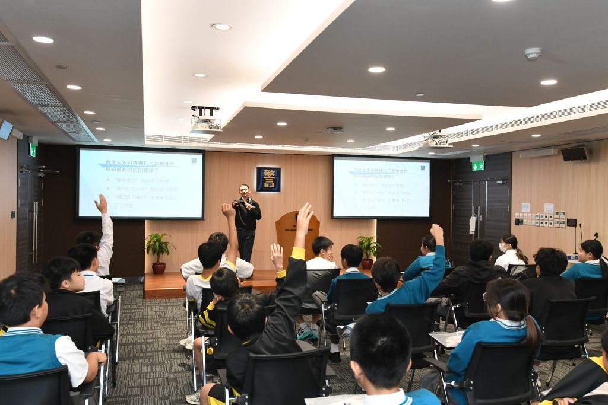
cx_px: 304
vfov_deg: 41.1
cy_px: 202
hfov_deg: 58.7
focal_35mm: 32
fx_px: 540
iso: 2500
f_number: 7.1
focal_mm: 32
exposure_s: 1/80
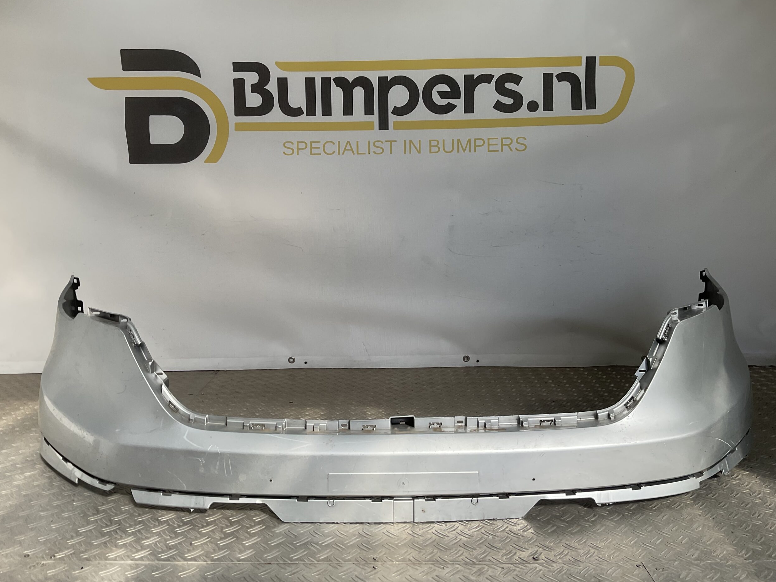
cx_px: 389
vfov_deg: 46.8
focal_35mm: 30
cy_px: 297
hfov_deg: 60.0
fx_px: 672
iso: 16
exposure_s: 1/804
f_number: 1.8
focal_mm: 3
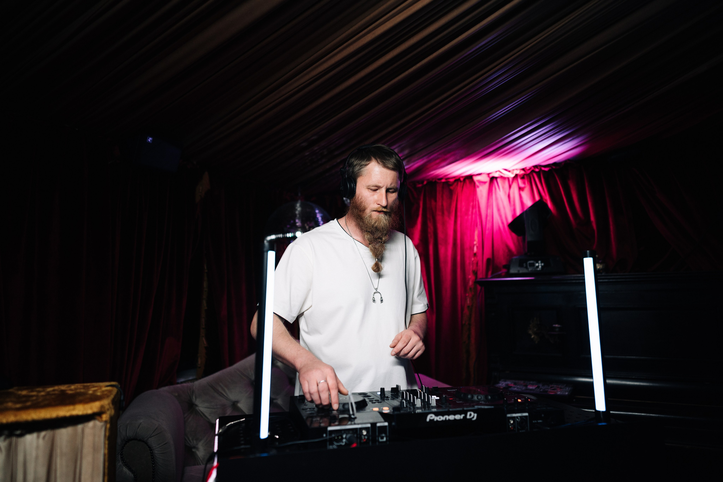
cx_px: 362
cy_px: 241
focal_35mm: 24
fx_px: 482
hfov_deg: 73.7
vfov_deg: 53.1
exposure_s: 1/640
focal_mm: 24
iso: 800
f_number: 1.4
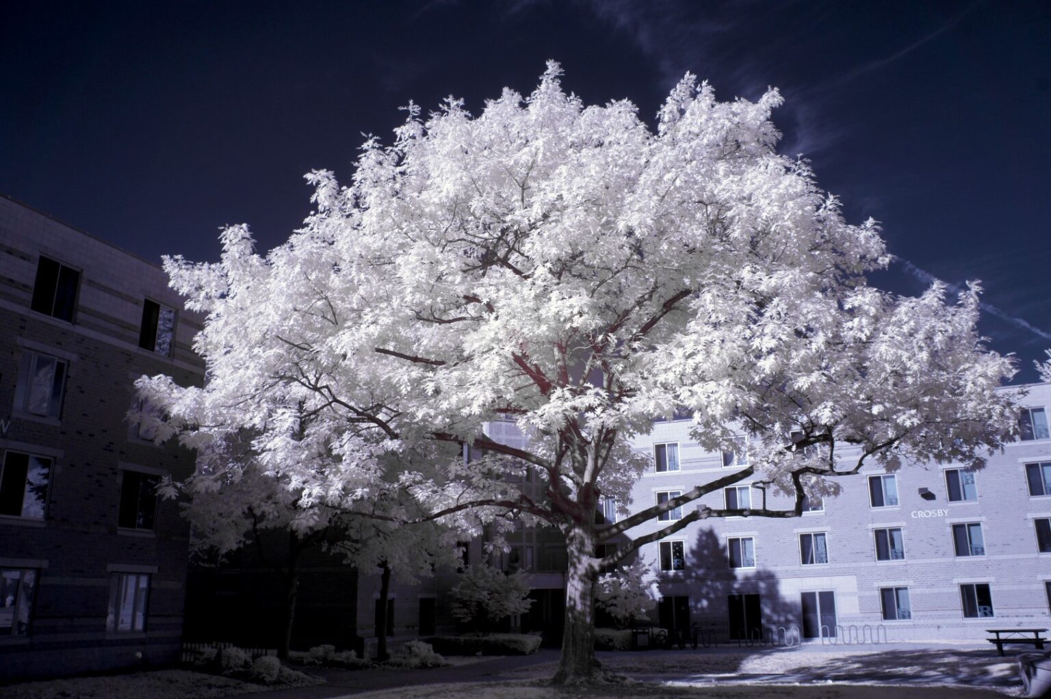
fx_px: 788
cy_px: 350
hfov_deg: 67.4
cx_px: 526
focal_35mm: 27
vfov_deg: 47.9
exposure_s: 1/250
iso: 200
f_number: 7.1
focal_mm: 18
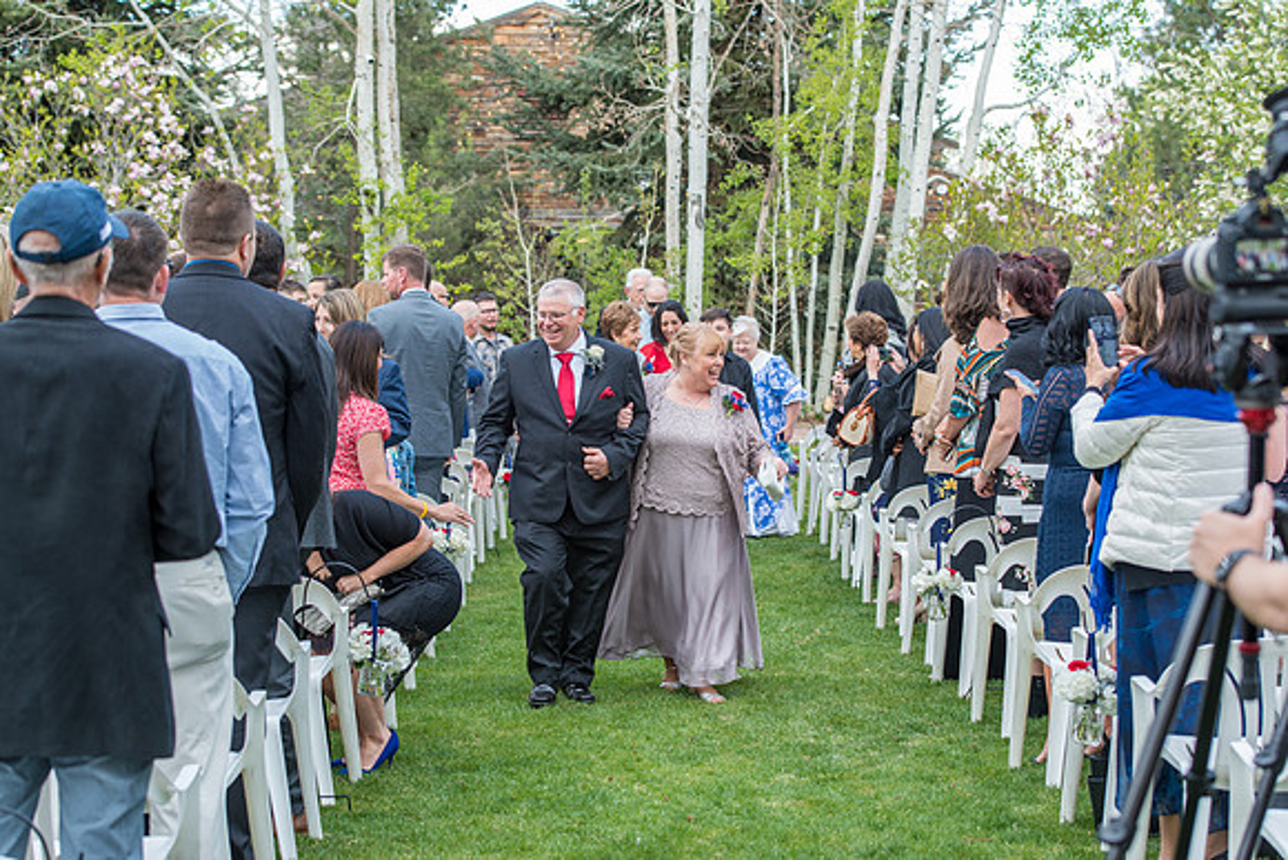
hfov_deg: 28.8
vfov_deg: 19.5
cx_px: 644
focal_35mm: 70
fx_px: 2505
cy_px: 430
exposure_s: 1/200
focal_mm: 70
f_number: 5
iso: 400
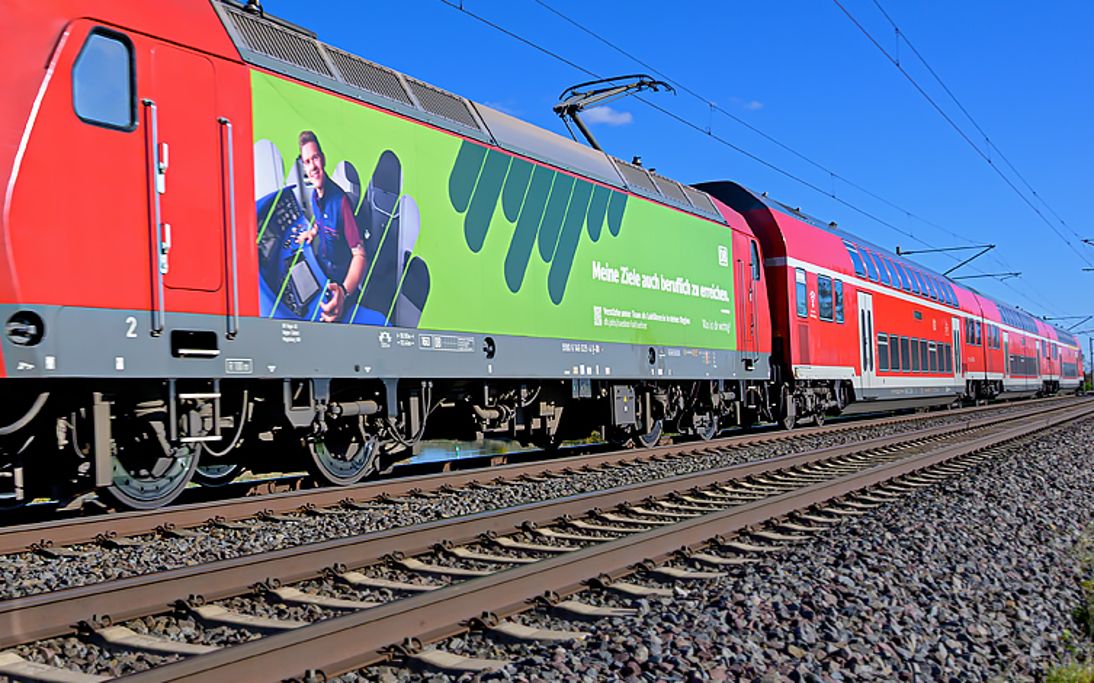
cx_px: 289
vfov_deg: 32.7
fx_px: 1162
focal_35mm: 39
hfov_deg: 48.7
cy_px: 310
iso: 200
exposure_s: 1/750
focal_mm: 16
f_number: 8
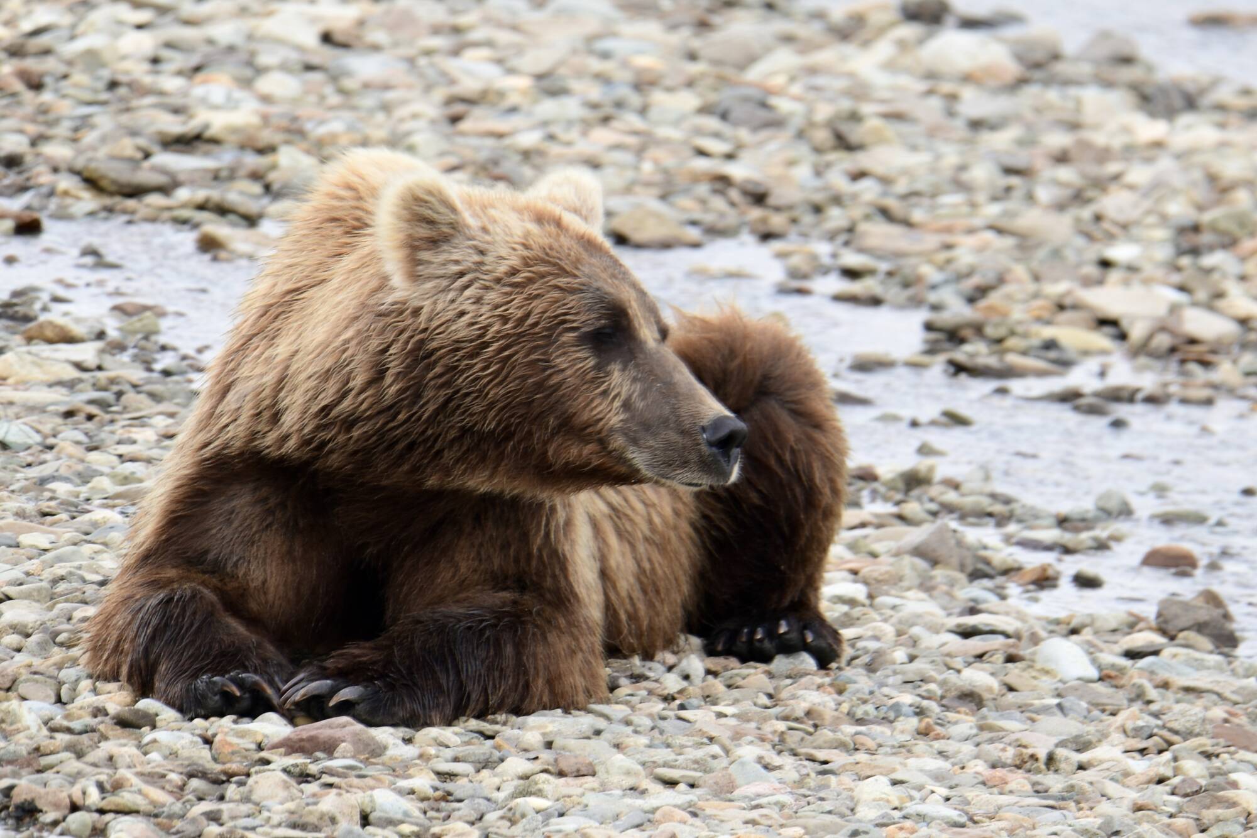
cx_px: 628
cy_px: 419
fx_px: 20947
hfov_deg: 3.4
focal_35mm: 600
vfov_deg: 2.3
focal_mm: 600
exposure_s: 1/40
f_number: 7.1
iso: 100
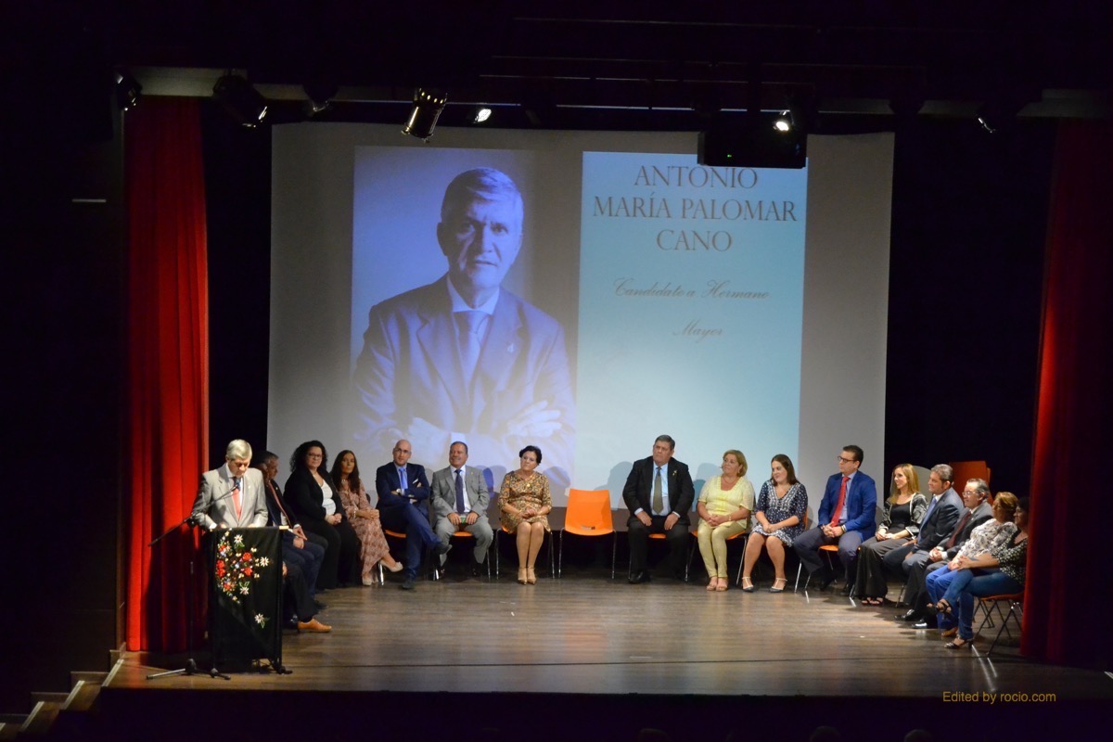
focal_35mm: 82
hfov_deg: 24.6
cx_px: 556
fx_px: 2550
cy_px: 371
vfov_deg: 16.6
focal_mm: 55
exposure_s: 1/80
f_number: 5.6
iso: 3200
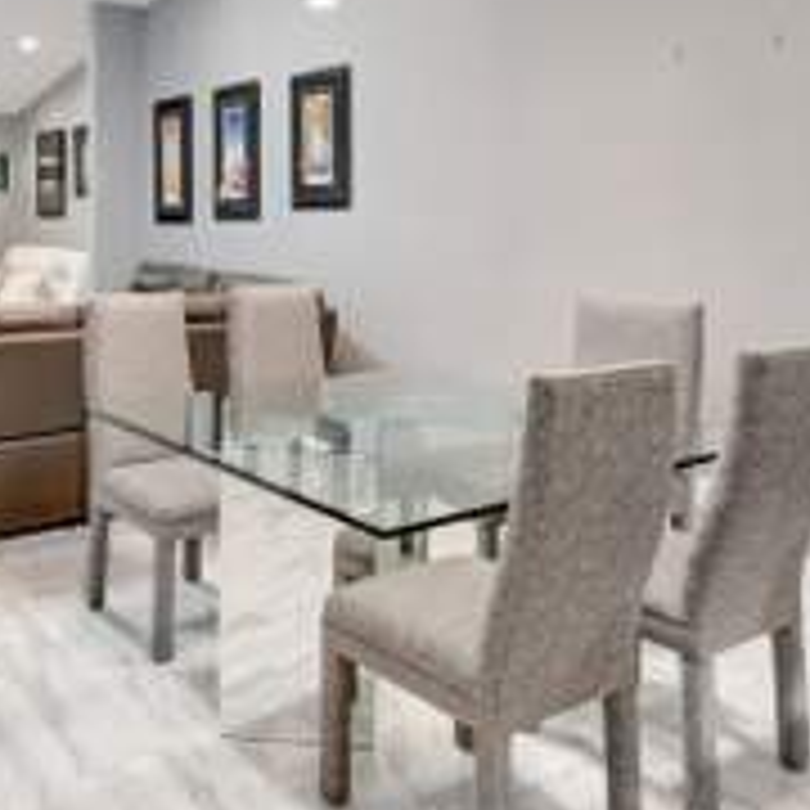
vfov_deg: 46.9
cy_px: 214
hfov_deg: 47.5
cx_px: 256
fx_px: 900
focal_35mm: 34
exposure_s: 1/13
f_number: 8
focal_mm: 10
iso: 1000
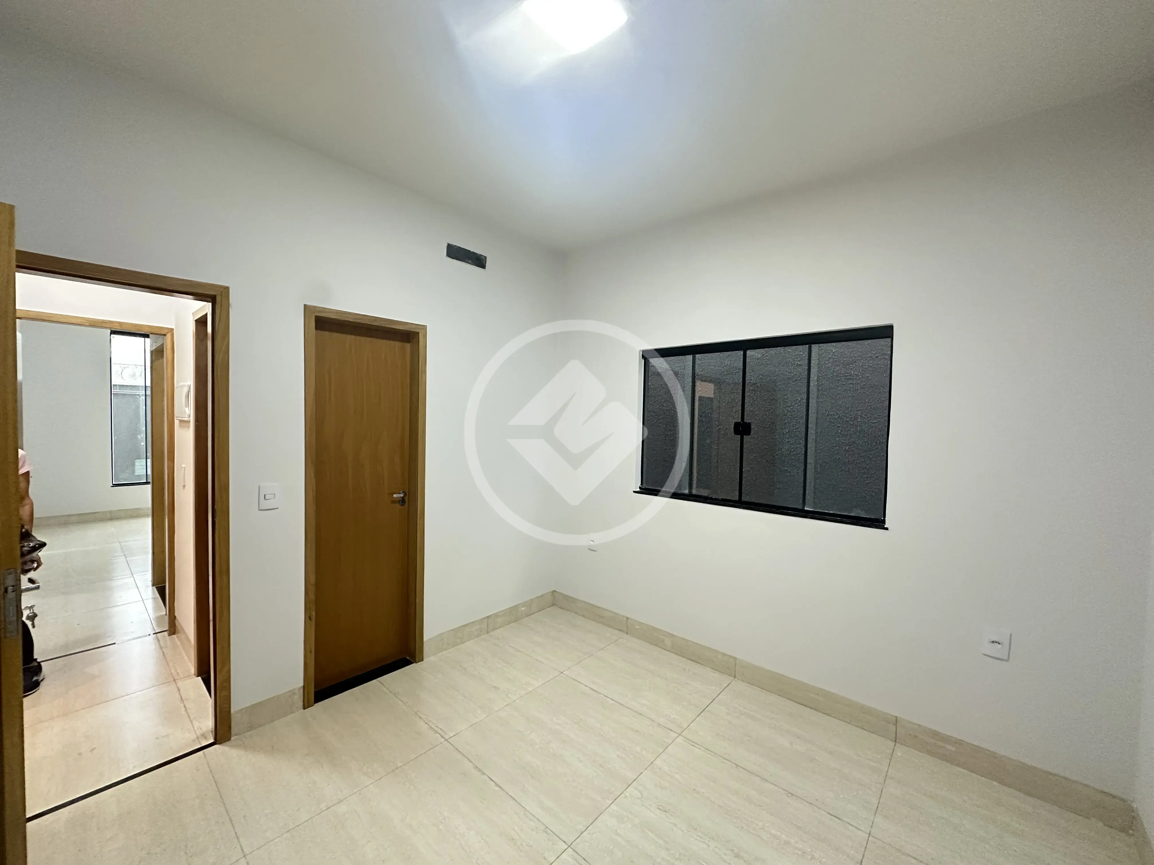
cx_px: 577
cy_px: 432
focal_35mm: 14
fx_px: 467
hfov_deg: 102.1
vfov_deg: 85.7
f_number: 2.2
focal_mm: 2.22
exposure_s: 1/60
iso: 500
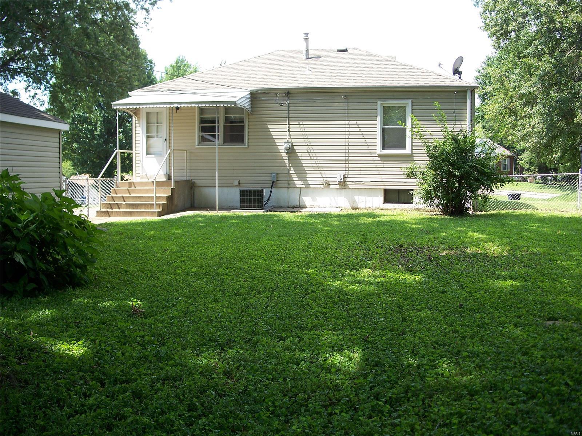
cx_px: 291
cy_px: 218
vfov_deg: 38.7
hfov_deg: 50.1
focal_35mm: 37
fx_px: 622
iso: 64
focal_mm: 7.8
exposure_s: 1/200
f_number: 2.8
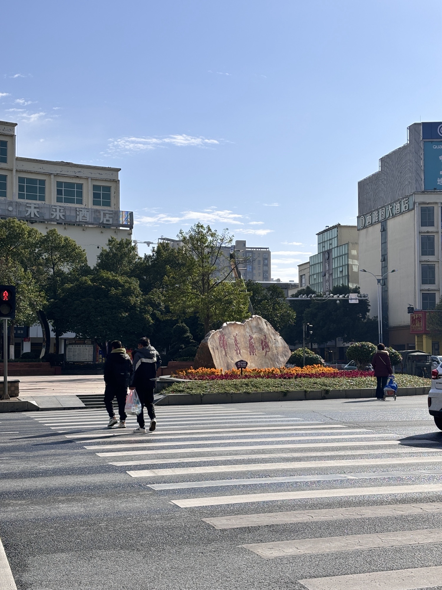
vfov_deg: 36.8
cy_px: 295
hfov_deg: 28.0
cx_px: 221
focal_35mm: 52
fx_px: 885
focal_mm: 5.96
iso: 32
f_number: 1.6
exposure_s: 1/4425
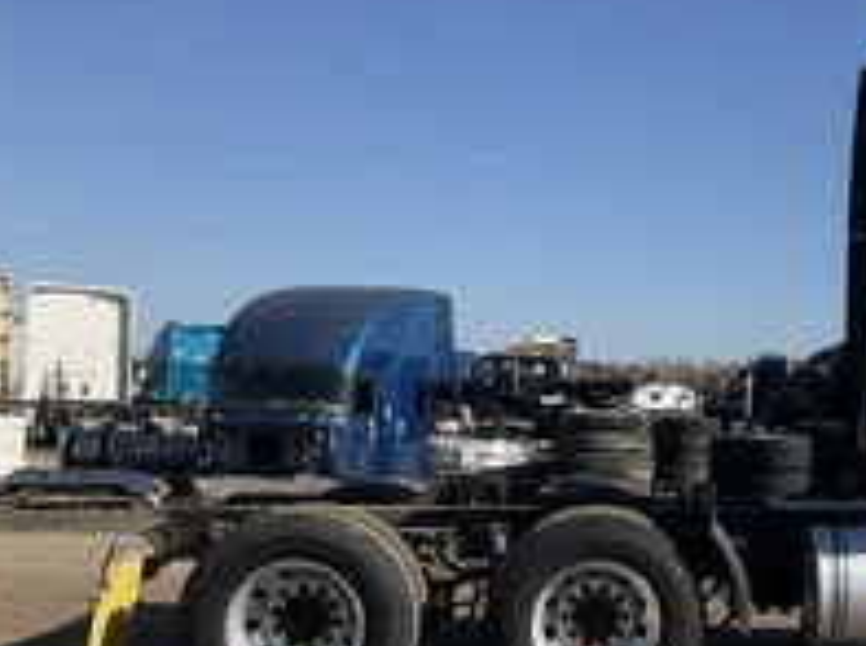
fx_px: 1473
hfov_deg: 30.9
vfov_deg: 24.6
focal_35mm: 59
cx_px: 822
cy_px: 417
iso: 25
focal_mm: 3
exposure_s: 1/2320
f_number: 1.8
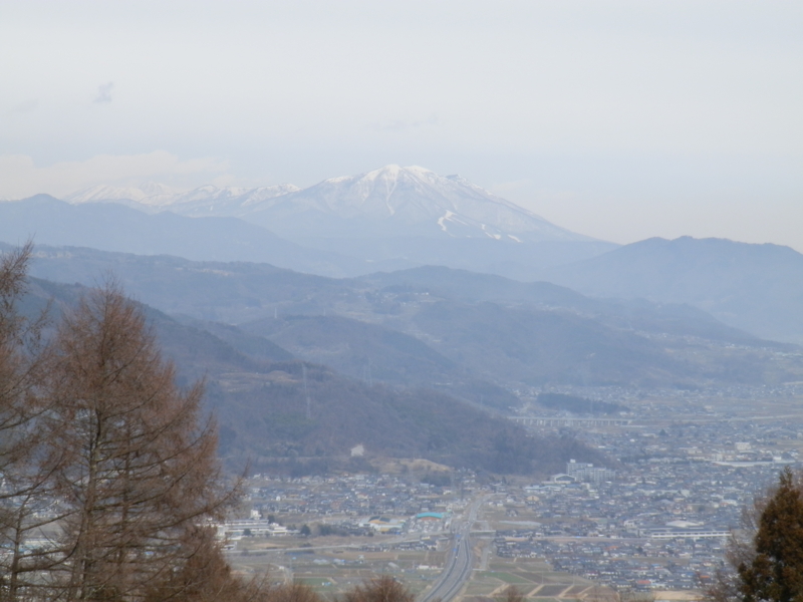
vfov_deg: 13.2
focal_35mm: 112
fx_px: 2598
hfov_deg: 17.6
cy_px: 301
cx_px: 402
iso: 80
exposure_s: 1/1000
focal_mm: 20.04
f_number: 4.4
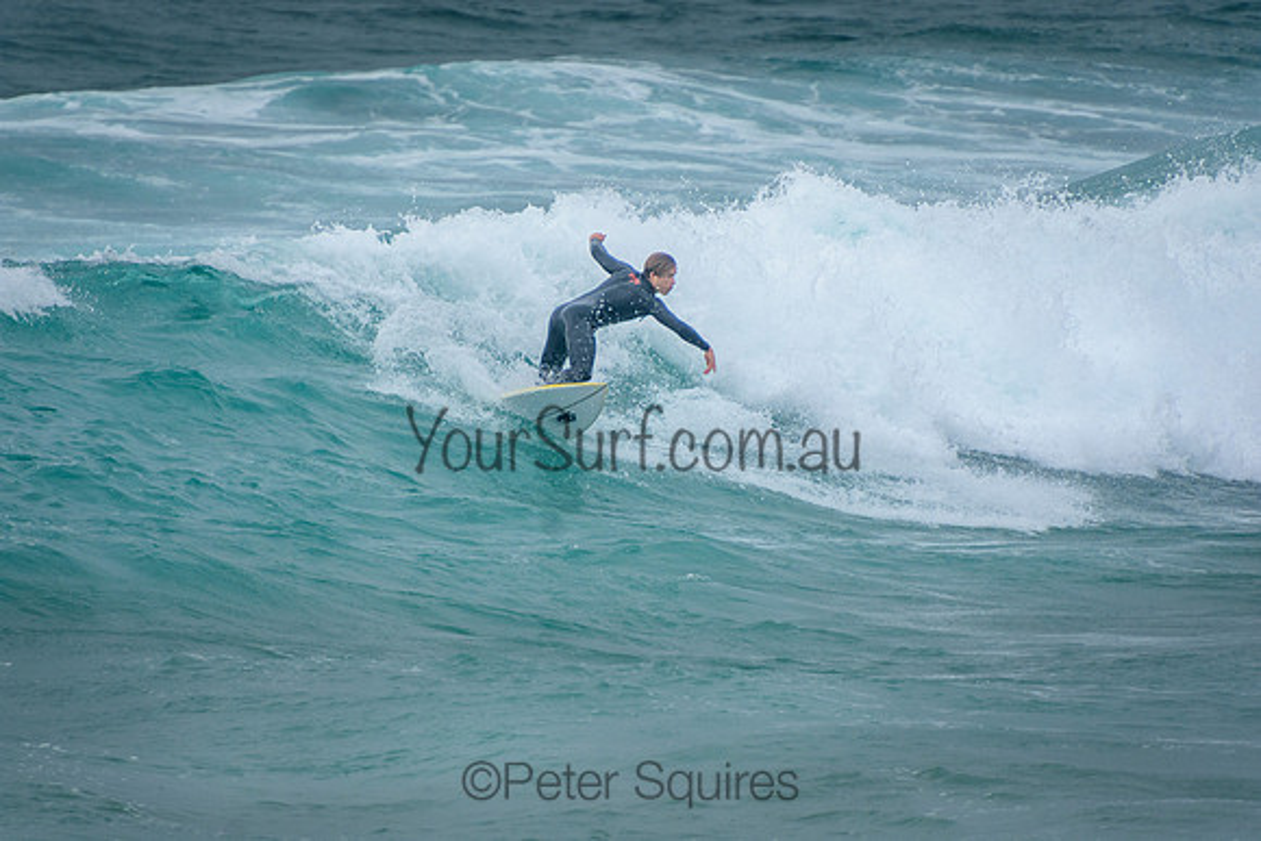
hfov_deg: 3.4
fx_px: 21021
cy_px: 420
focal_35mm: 600
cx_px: 630
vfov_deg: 2.3
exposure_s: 1/2000
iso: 500
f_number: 5.6
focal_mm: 400
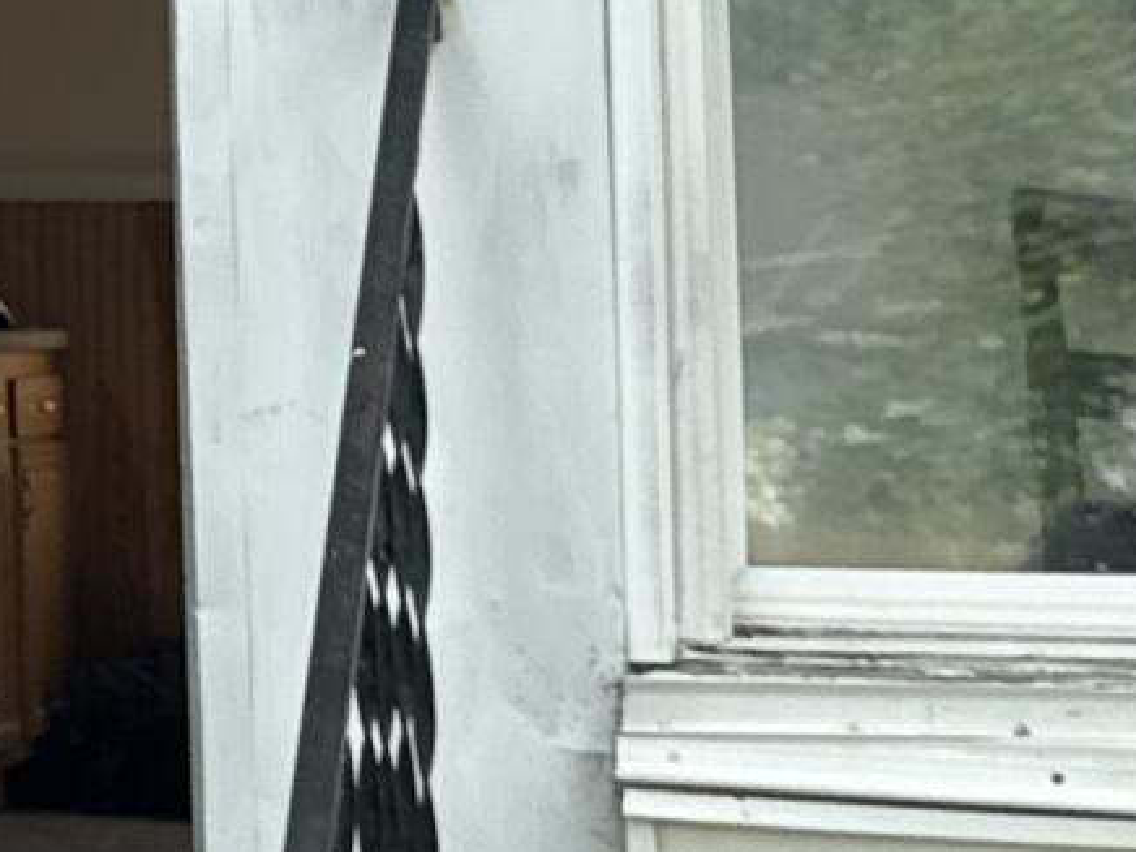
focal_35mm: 165
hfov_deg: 10.7
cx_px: -1316
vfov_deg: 8.9
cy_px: -227
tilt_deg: +5.1
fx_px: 5415
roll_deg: -0.6
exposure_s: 1/1261
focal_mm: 6.76
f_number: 1.78
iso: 80
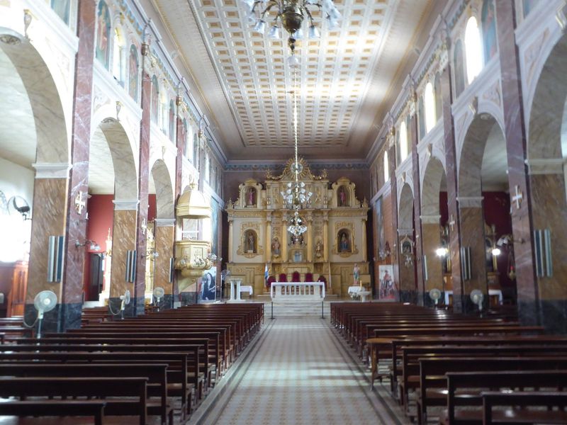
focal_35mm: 32
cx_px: 284
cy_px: 212
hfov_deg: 56.8
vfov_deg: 44.2
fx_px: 524
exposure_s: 1/8
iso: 400
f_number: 3.5
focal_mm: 5.4
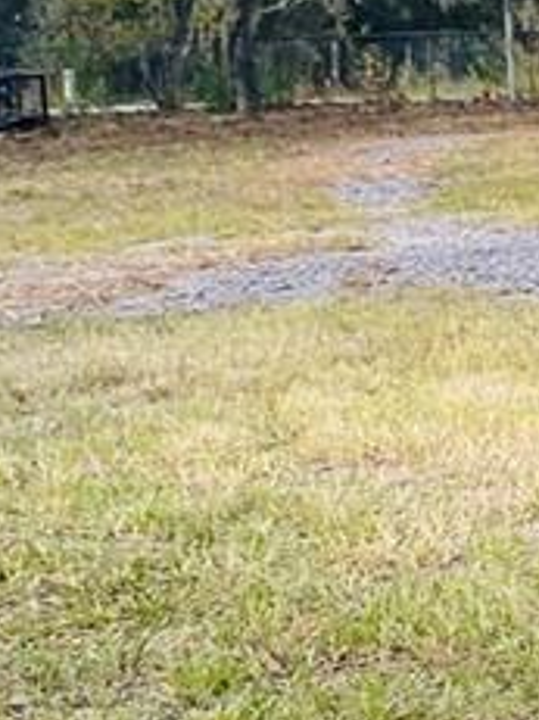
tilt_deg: -2.9
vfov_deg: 14.6
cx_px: 1318
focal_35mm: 135
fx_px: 2805
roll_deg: -0.2
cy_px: 312
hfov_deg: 9.6
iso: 32
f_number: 1.8
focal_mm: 4.25
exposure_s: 1/546
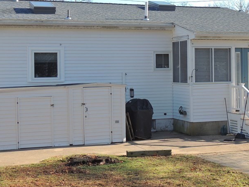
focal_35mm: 73
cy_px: 73
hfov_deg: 26.4
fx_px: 525
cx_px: 177
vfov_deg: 20.1
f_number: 3.4
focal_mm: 7.6
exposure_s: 1/400
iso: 100
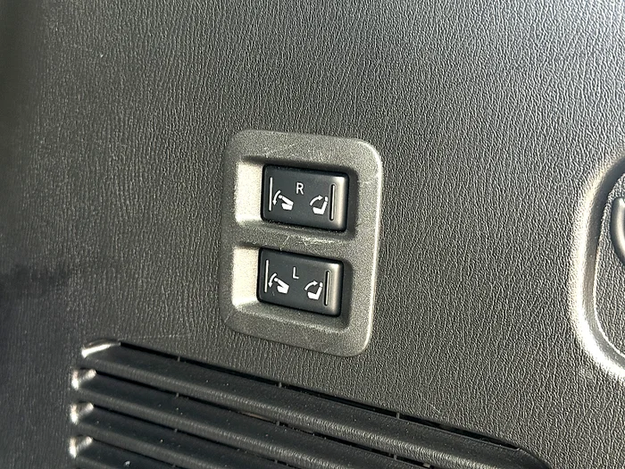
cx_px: 312
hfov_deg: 39.7
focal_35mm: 48
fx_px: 867
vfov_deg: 30.3
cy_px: 234
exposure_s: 1/61
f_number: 1.78
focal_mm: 6.86
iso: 80
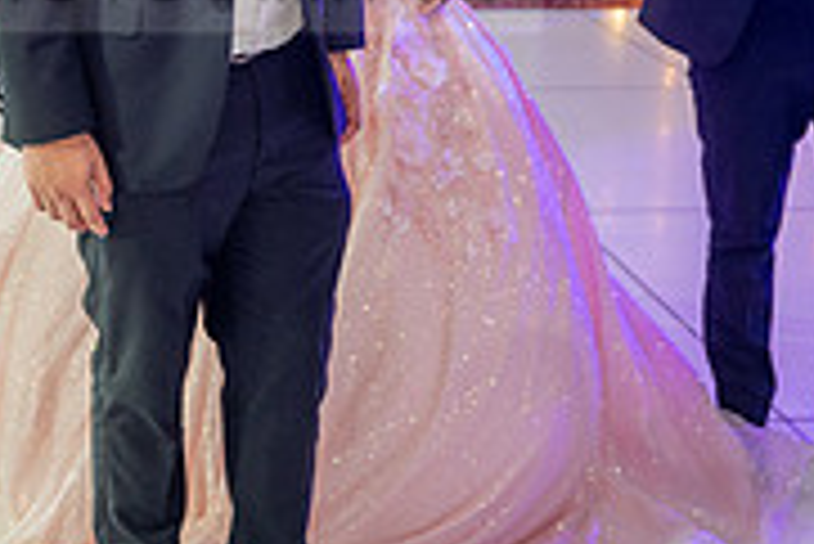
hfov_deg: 25.8
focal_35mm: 77
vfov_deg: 17.1
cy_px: -74
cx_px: 162
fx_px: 1742
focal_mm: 24
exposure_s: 1/100
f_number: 2.8
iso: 400
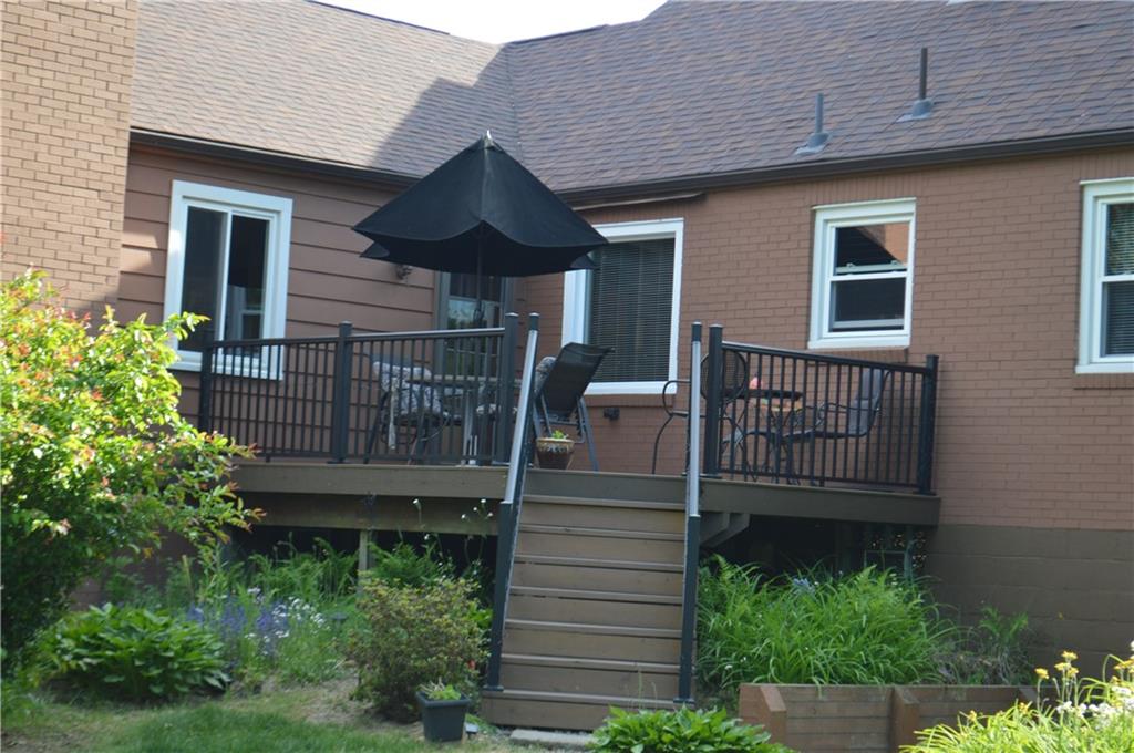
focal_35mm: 75
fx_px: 2359
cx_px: 567
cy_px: 376
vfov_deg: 18.1
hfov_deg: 27.0
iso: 320
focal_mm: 50
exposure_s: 1/125
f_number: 5.6
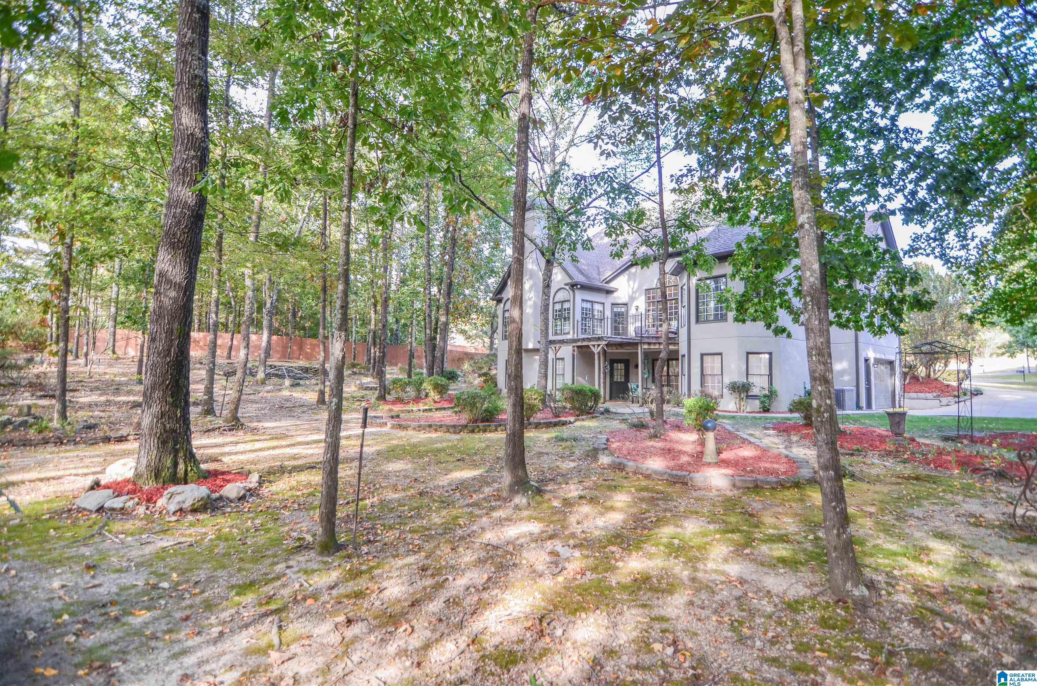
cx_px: 518
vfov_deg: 71.8
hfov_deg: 95.1
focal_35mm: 16
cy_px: 343
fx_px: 474
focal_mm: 11
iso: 200
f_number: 2.8
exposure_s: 1/125
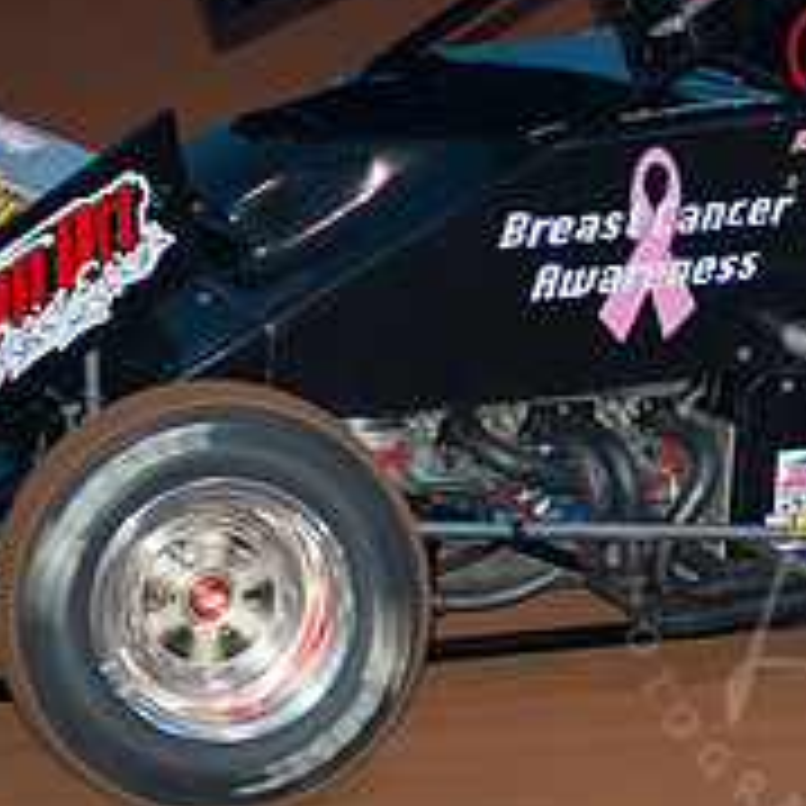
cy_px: 153
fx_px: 10353
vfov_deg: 4.5
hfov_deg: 4.4
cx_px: 887
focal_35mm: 393
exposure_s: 1/250
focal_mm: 95
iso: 250
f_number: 3.2
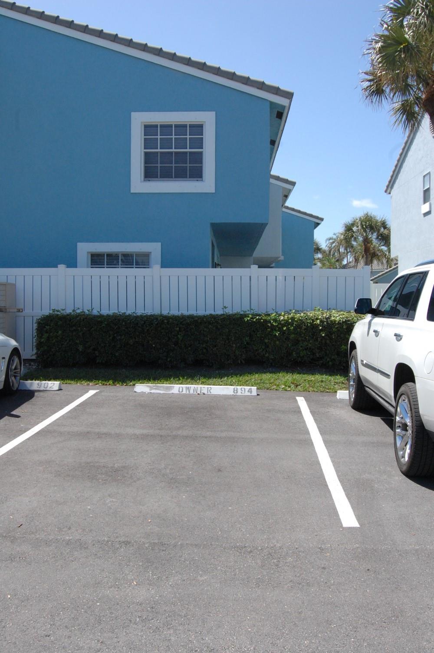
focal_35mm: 33
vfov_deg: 57.3
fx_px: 598
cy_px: 326
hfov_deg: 39.9
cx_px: 217
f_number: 11
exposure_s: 1/500
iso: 800
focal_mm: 22
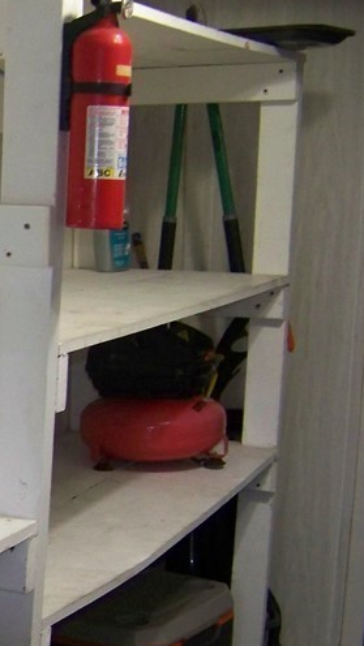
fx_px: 1390
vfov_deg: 25.9
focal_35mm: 81
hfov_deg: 13.4
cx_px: -292
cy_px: 490
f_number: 2.8
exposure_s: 1/30
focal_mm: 5.85
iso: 200
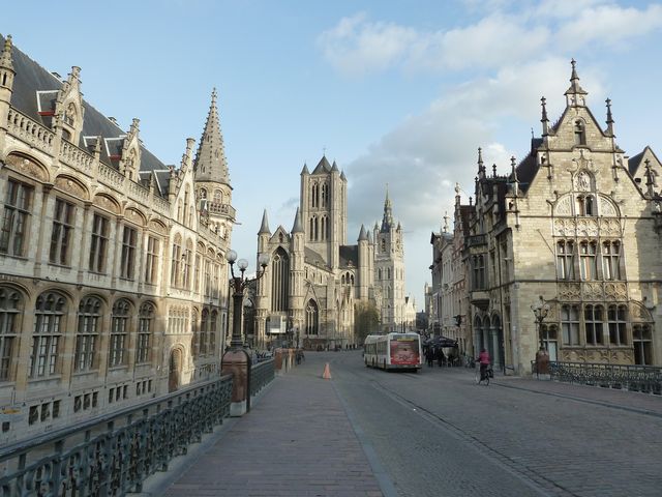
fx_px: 478
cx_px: 331
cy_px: 248
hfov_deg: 69.4
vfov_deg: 54.9
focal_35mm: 25
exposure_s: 1/250
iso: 125
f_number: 4
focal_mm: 4.1
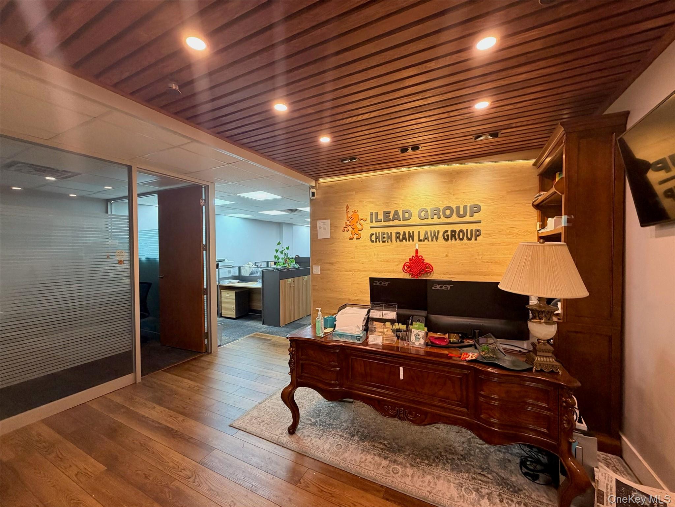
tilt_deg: -0.6
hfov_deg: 102.1
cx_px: 338
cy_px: 254
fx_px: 273
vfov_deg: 85.7
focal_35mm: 14
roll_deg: +0.2
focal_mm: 2.22
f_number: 2.2
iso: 200
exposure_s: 1/60
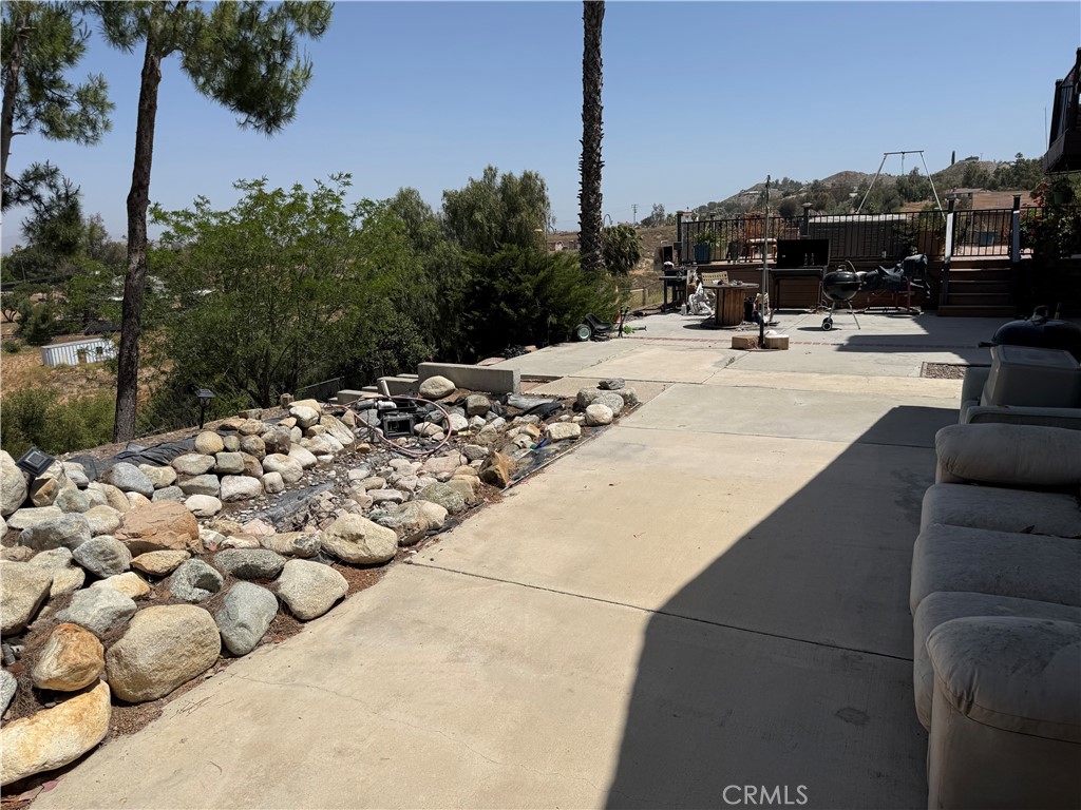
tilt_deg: -13.1
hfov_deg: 71.6
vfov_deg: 56.8
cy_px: 405
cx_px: 540
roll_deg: +0.7
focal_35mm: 24
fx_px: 749
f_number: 1.78
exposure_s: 1/9091
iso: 80
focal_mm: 6.76
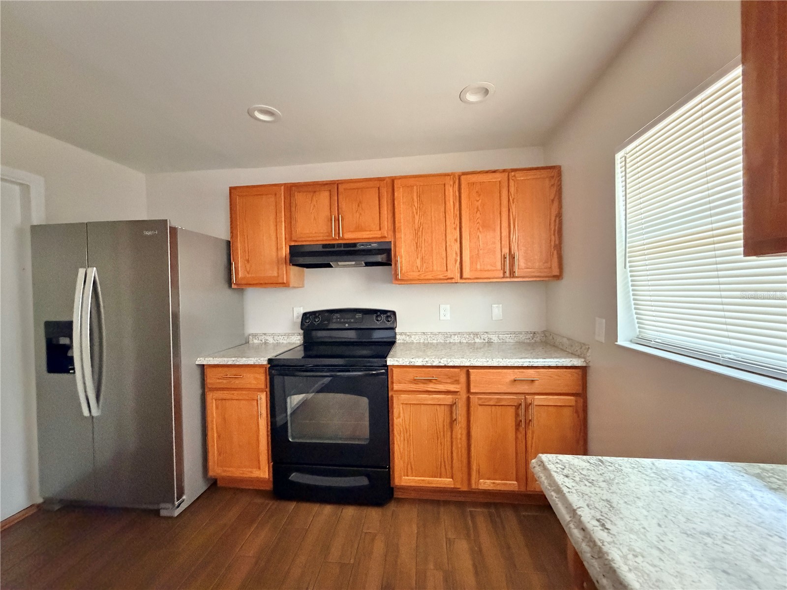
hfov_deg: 102.1
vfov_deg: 85.7
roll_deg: +0.8
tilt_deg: -0.8
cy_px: 295
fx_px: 318
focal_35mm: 14
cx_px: 394
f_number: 2.2
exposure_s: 1/55
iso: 1250
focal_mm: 2.22
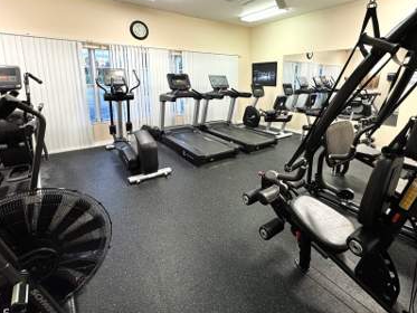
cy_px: 121
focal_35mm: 18
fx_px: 217
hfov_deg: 87.5
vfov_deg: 70.7
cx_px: 229
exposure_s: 1/60
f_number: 2.2
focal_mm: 2.22
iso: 250
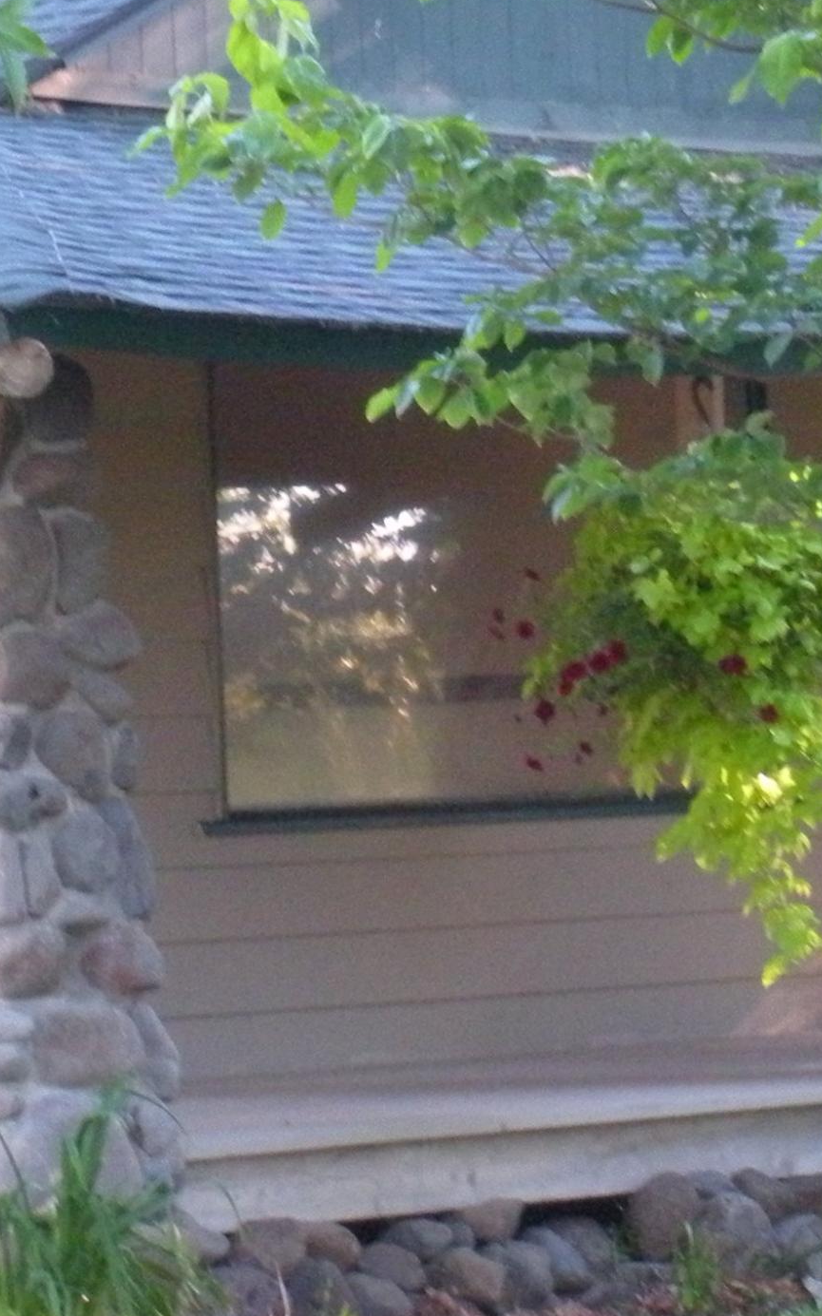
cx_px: 371
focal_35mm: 186
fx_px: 6670
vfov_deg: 11.3
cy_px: 401
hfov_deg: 7.1
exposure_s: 1/56.6
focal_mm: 14.2
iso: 400
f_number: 4.8
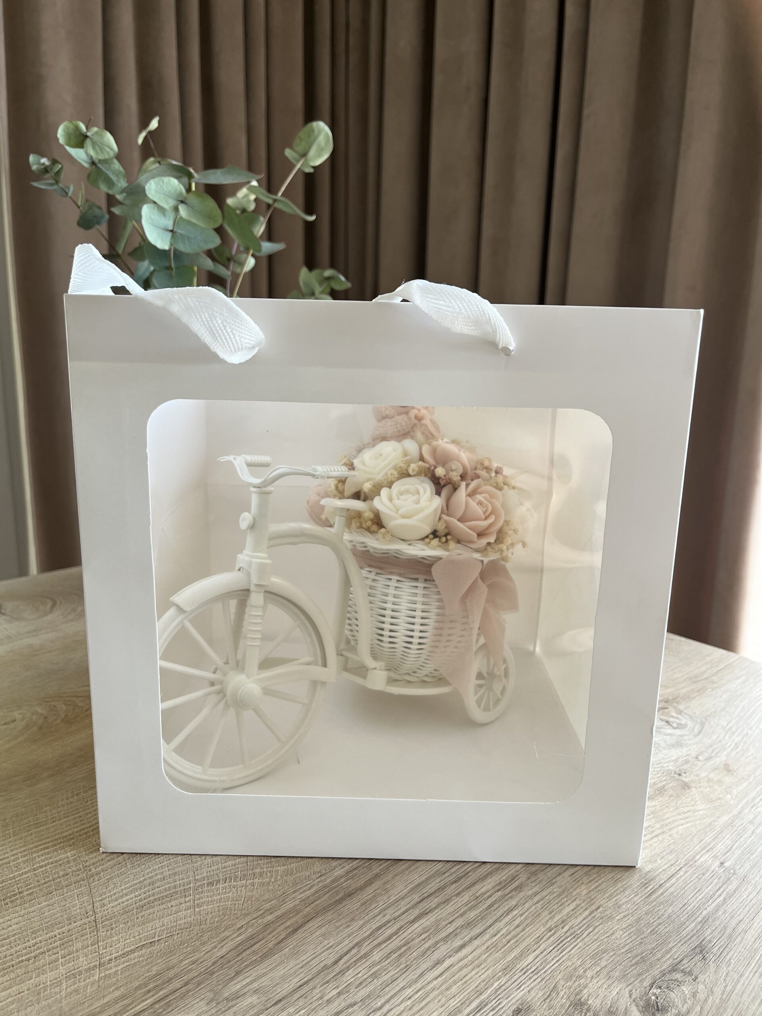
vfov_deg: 67.3
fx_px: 763
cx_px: 381
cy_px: 508
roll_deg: -0.3
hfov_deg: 53.1
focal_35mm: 26
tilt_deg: -13.4
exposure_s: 1/122
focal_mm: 5.1
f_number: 1.6
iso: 80
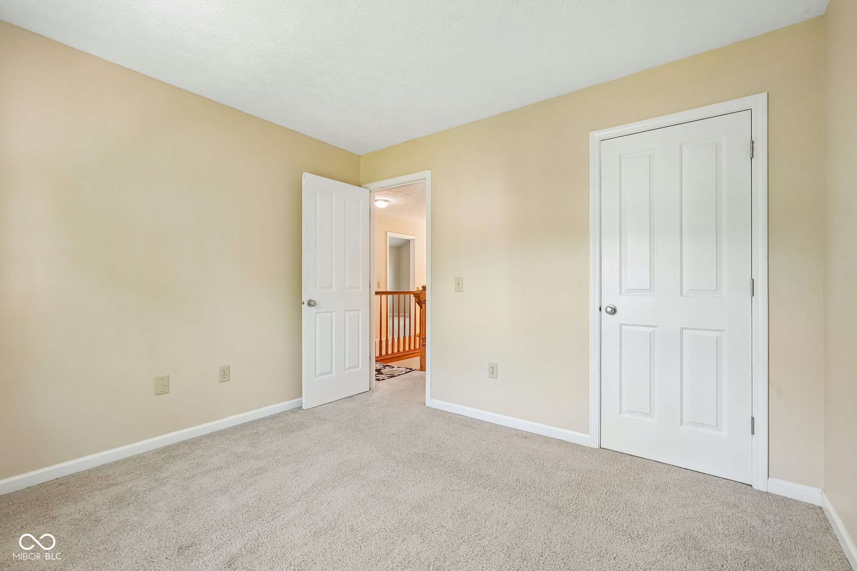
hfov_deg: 96.7
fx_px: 381
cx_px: 428
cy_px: 286
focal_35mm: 16
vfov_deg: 73.7
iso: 2000
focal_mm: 16
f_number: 8
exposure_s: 1/30
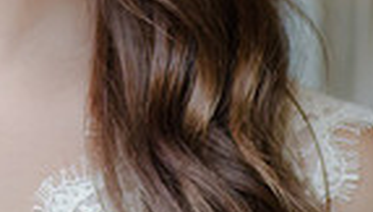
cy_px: -212
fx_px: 12582
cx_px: 123
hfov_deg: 1.7
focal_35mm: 1270
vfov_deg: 1.0
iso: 800
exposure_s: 1/160
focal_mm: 200
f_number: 2.8
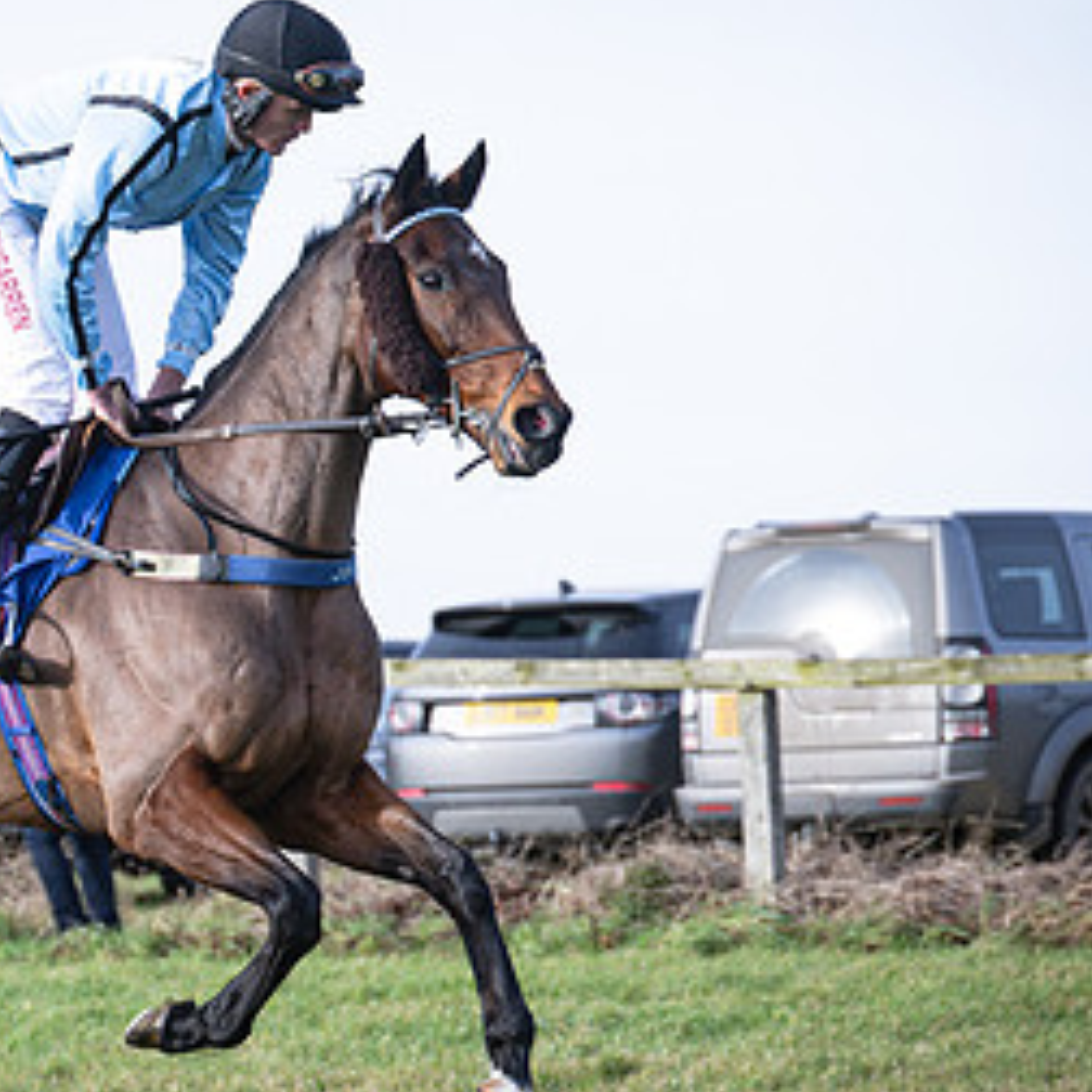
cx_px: 325
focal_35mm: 253
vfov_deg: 6.9
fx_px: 9030
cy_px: 524
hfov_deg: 6.9
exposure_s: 1/1000
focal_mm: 74
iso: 125
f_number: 2.8
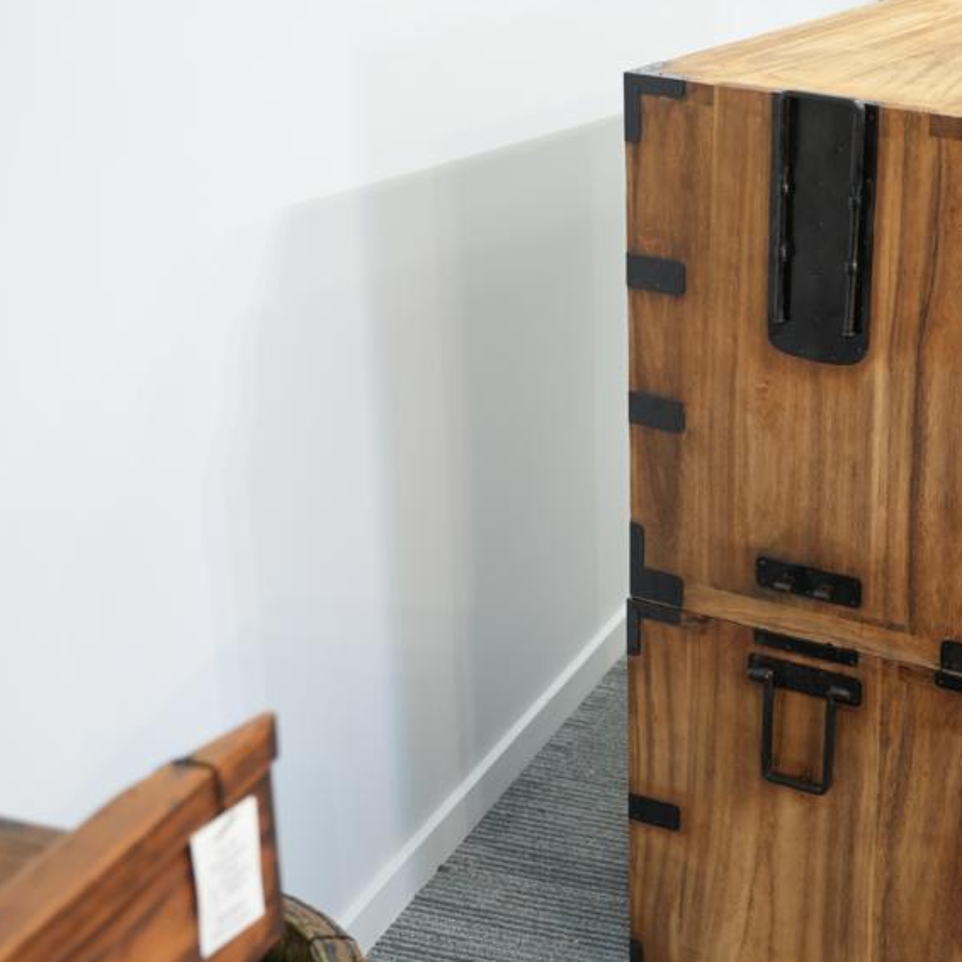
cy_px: 524
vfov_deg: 30.0
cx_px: 901
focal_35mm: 57
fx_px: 1792
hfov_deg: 28.6
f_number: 4
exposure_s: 1/40
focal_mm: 35
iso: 1000
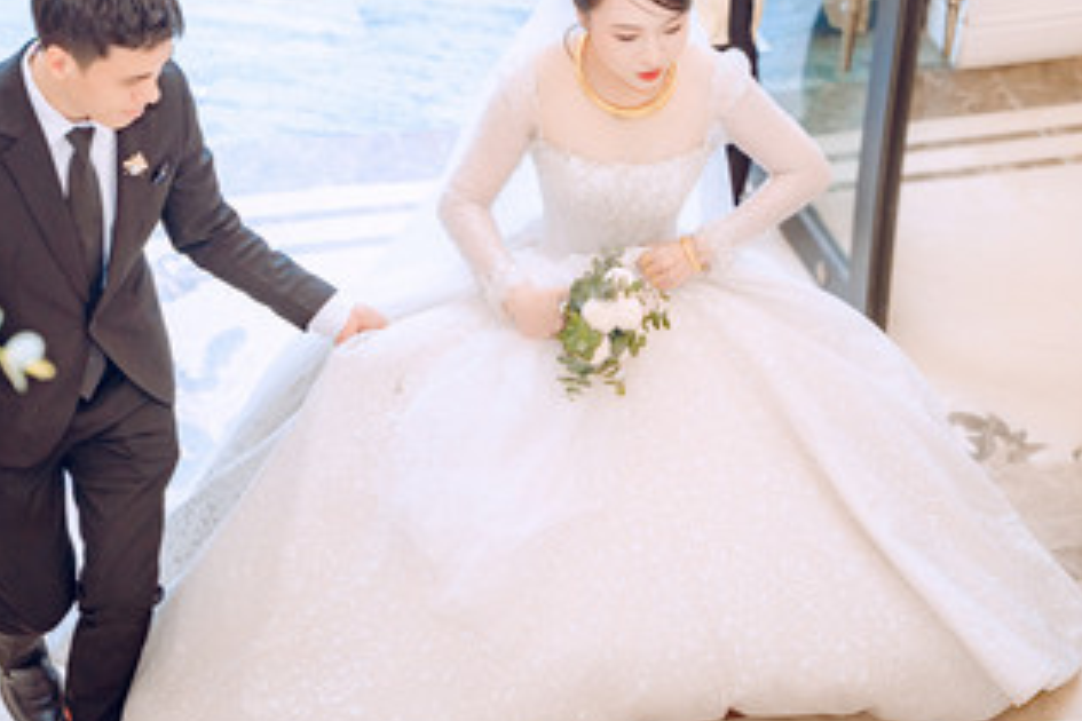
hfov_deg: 18.4
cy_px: 215
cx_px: 550
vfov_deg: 12.3
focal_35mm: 111
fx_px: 3336
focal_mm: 70
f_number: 2.8
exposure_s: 1/160
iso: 640
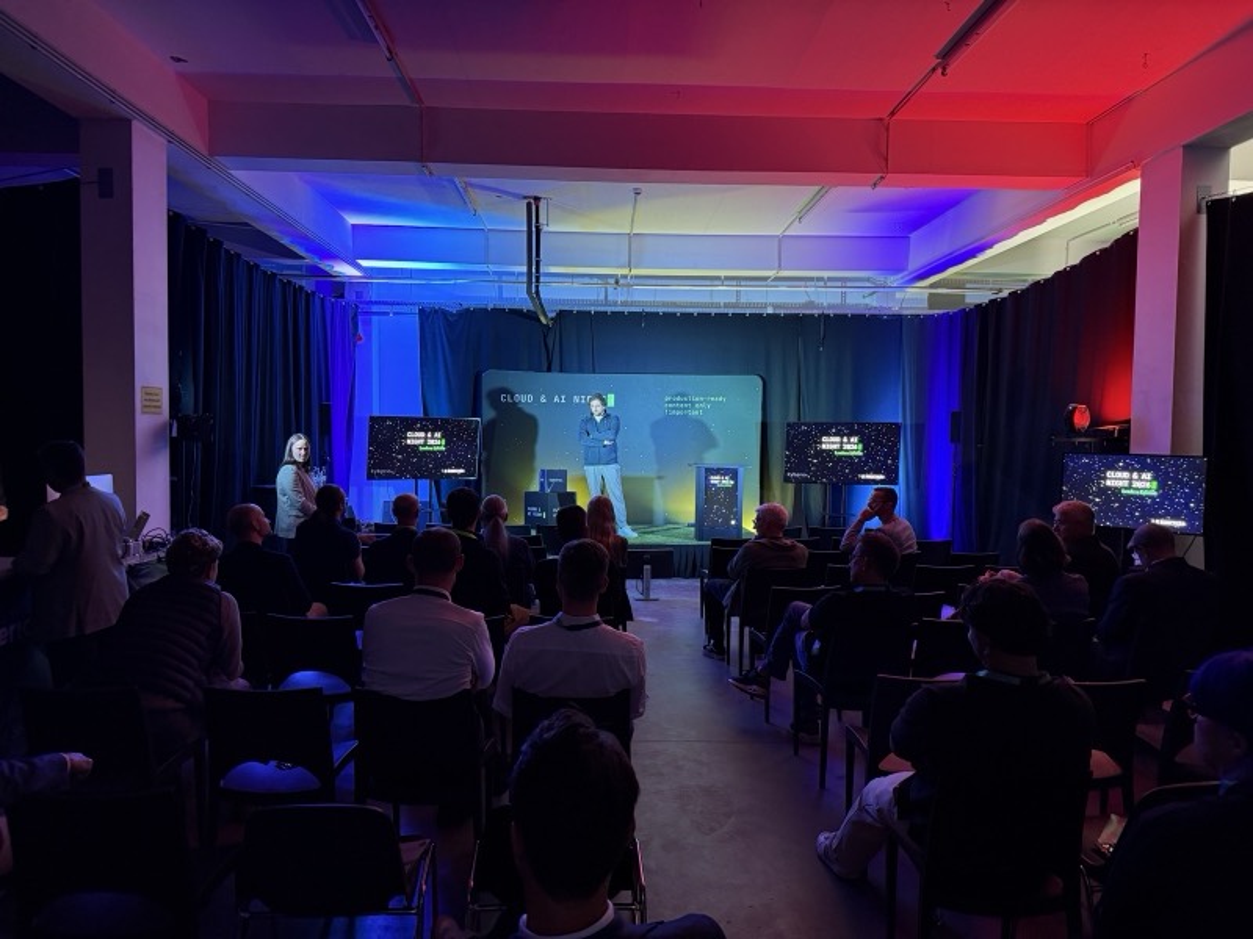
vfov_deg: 56.8
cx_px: 626
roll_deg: -0.8
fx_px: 869
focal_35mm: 24
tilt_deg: -2.9
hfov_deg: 71.6
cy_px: 470
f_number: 1.78
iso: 640
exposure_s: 1/33
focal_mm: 6.76
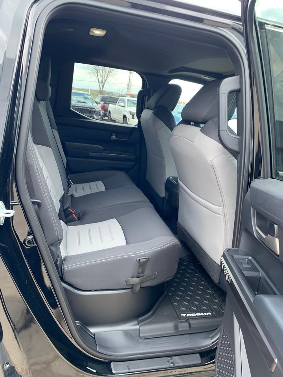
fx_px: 283
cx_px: 142
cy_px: 188
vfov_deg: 67.3
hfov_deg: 53.1
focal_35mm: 26
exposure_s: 1/122
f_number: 1.8
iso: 40
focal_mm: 4.25
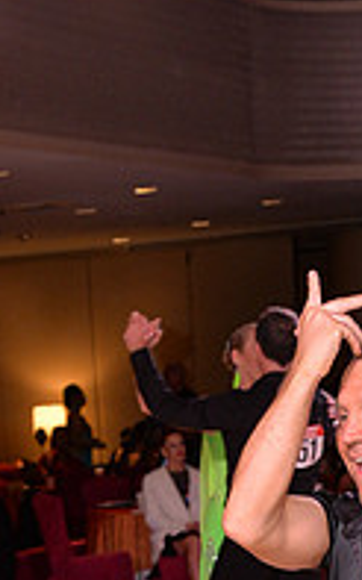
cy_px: 833
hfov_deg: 9.1
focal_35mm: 144
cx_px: 140
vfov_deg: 13.8
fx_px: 2275
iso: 1000
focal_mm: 48
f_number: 5.6
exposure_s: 1/250
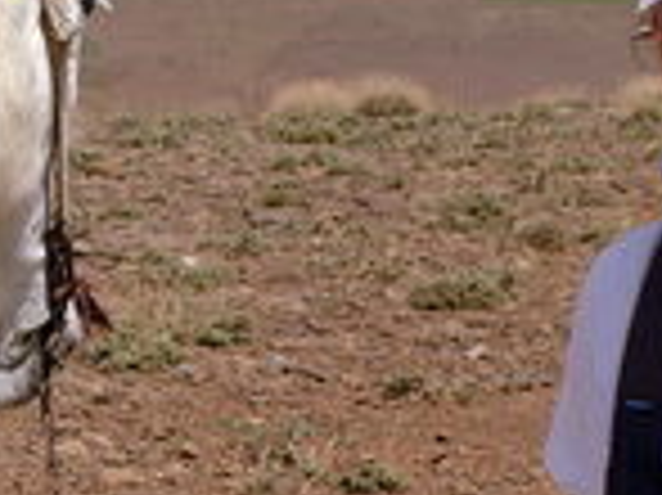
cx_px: -23
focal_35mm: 183
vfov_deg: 8.1
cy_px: 162
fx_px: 3497
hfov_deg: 10.7
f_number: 4
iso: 400
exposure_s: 1/2400
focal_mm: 23
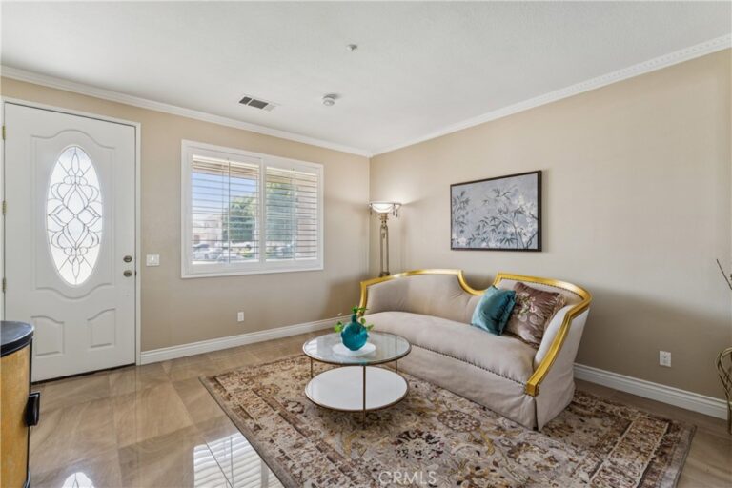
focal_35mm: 16
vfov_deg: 73.1
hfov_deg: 96.0
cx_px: 366
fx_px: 329
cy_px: 244
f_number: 13
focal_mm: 16.2
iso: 100
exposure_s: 1/2.5
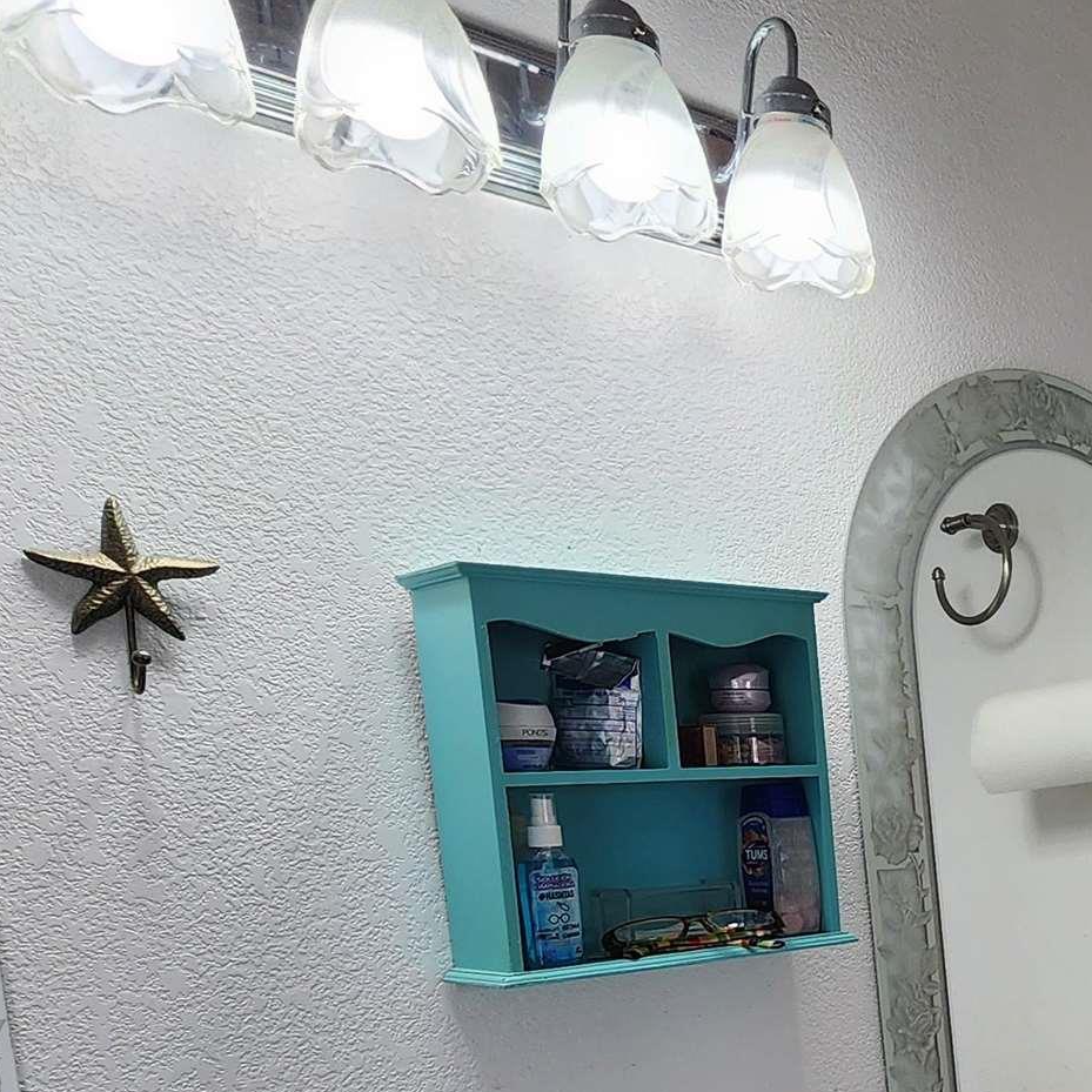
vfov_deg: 40.6
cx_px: 1347
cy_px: 977
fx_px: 1356
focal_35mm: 38
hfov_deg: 34.2
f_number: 2.2
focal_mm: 2.2
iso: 100
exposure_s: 1/120
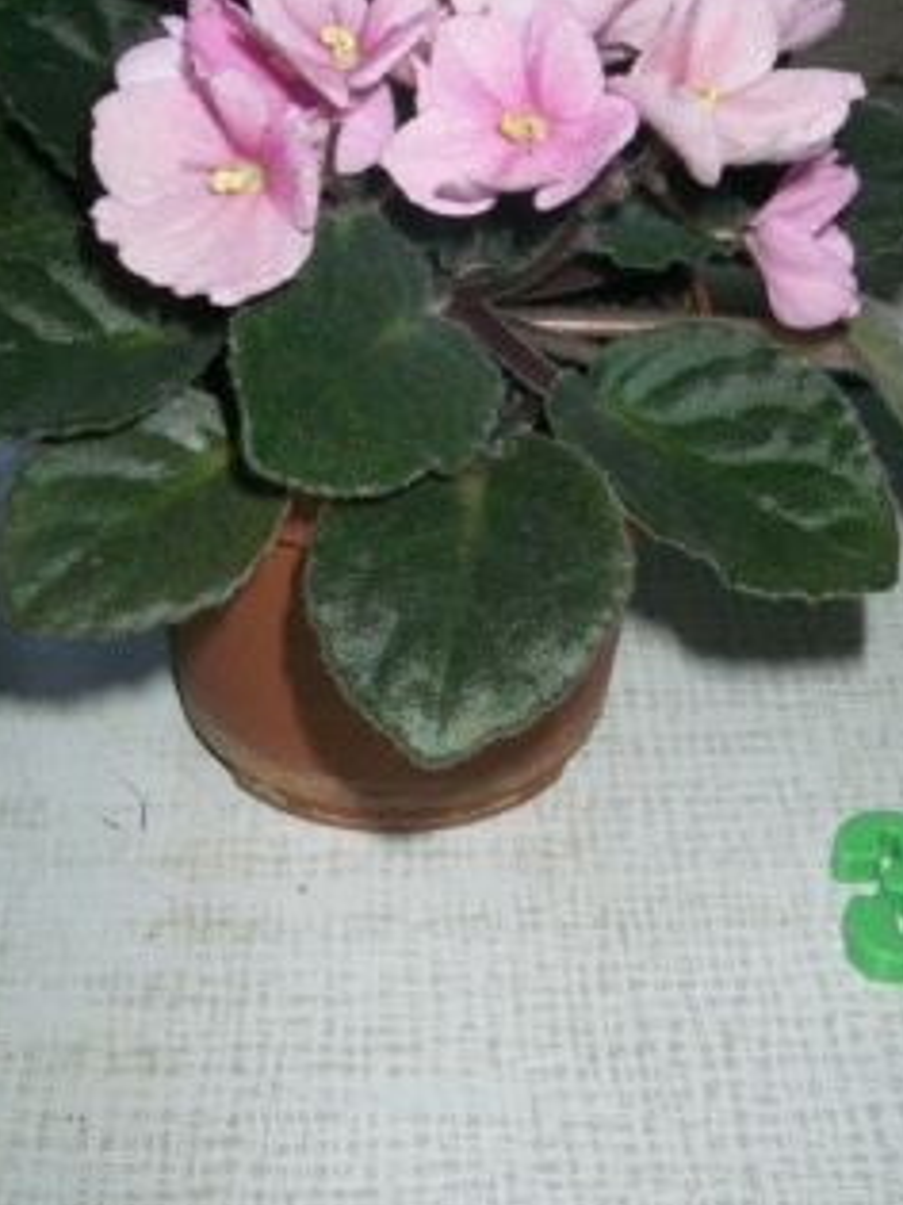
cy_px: 440
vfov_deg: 35.3
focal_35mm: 54
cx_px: 409
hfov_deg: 27.0
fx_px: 1879
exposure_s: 1/50
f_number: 6.6
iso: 400
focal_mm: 6.3
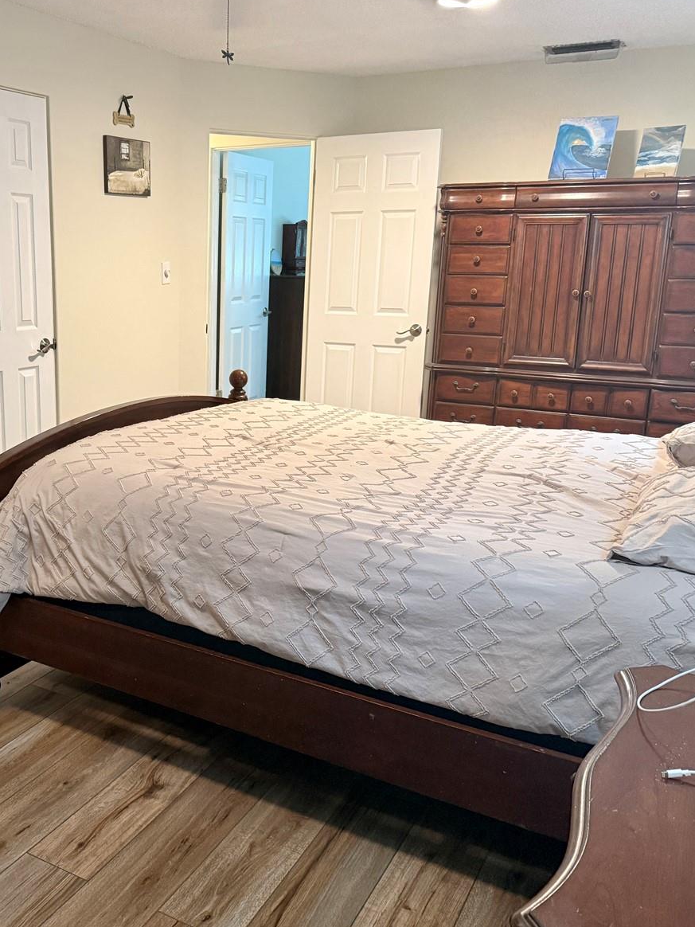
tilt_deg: -13.6
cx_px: 178
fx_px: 883
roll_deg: -0.4
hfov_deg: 41.7
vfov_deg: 55.3
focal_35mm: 33
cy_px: 454
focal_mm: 6.76
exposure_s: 1/60
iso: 400
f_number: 1.78
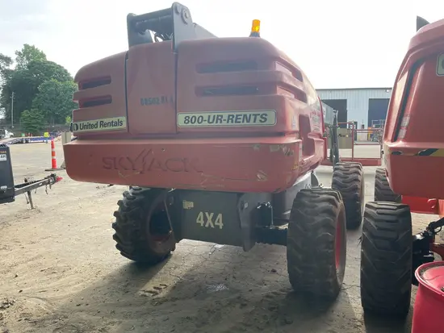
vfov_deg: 53.1
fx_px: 334
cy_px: 166
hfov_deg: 67.3
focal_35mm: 26
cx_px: 222
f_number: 1.6
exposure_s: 1/485
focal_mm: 4.2
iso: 32
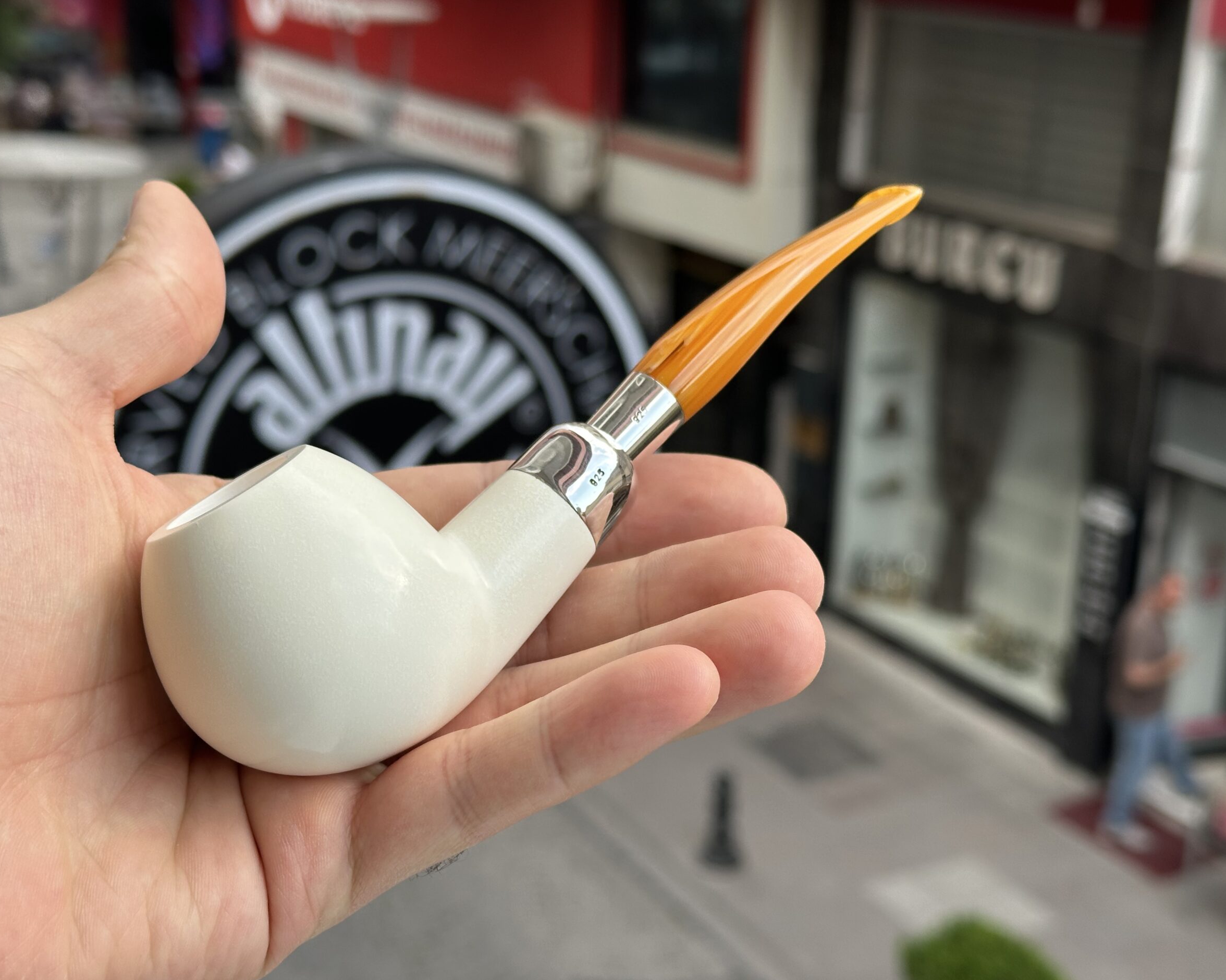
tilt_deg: -17.8
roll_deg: -2.2
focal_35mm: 51
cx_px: 572
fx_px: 1850
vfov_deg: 29.7
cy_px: 491
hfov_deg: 36.6
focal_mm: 6.86
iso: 64
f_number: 1.78
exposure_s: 1/953
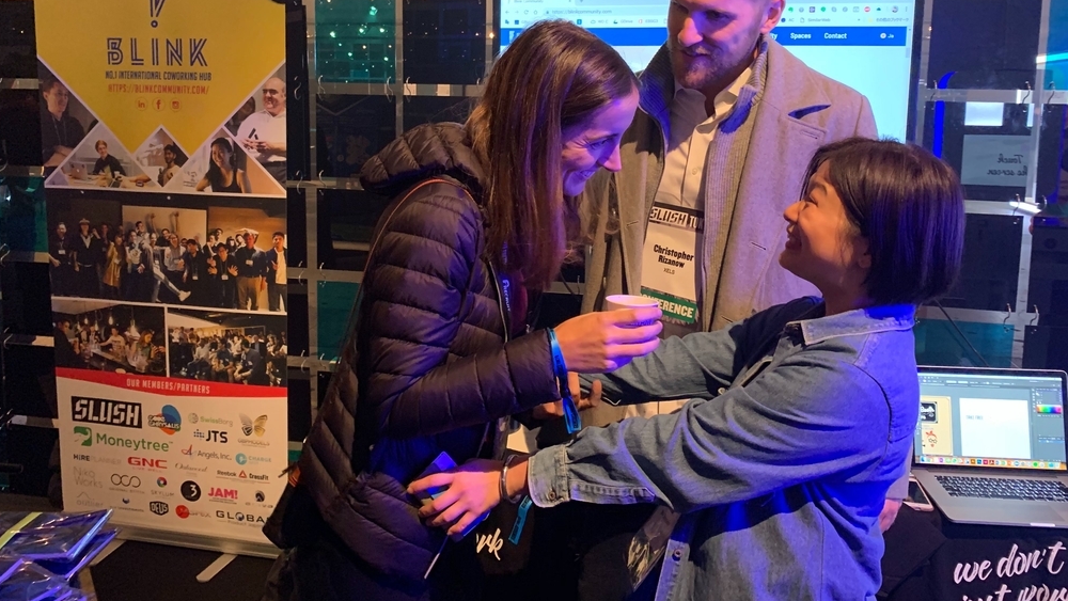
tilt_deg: -6.9
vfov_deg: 39.7
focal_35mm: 29
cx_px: 531
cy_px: 197
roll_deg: -0.9
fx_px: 821
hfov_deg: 66.1
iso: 400
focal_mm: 4.25
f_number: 1.8
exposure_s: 1/33
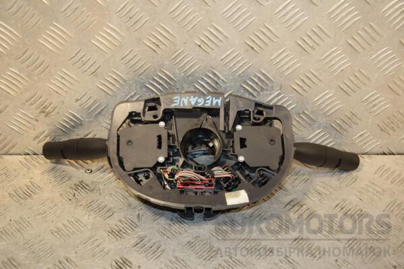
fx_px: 640
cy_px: 134
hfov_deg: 35.1
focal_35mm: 57
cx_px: 202
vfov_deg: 23.8
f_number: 5
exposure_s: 1/200
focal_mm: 38
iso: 800
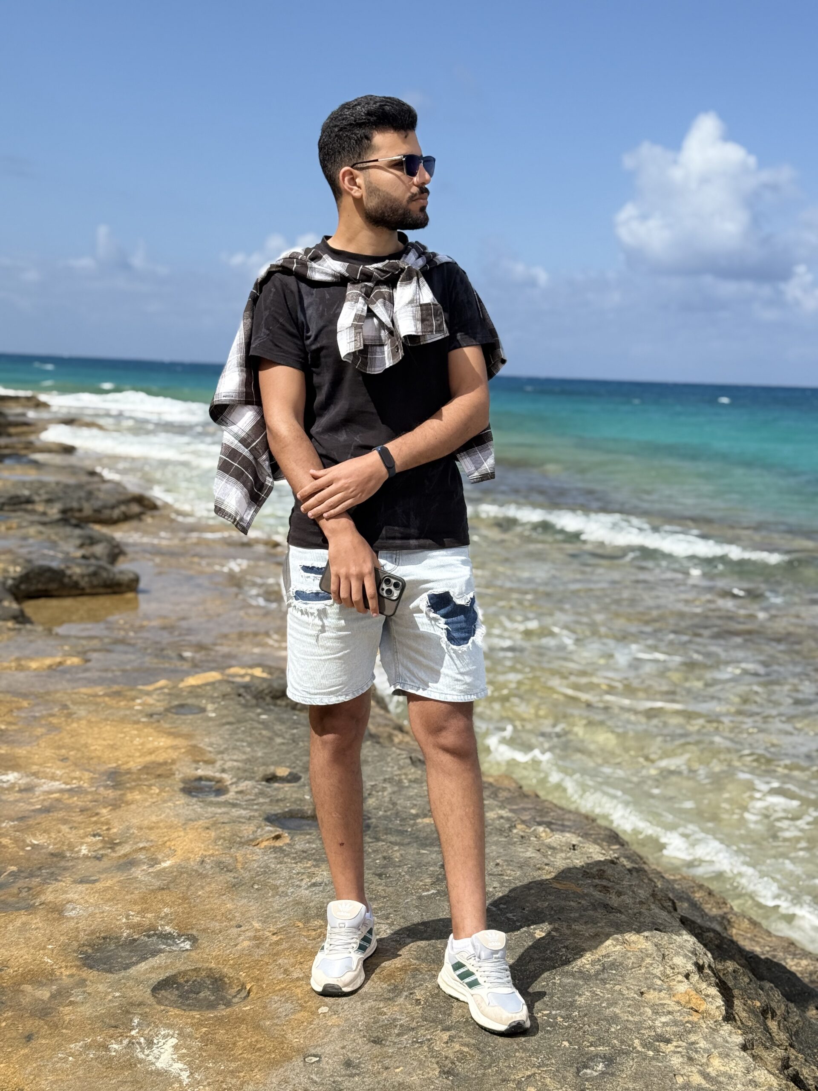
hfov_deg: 30.3
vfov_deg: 39.7
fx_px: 1512
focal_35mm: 48
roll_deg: -2.5
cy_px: 546
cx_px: 409
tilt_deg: -6.9
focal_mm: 6.76
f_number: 1.78
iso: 80
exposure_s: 1/7874
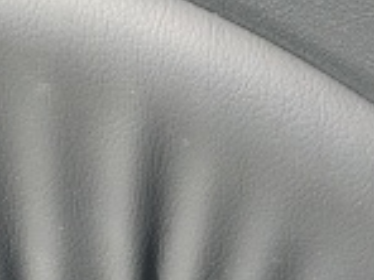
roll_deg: +13.6
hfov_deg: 15.7
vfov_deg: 11.3
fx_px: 1351
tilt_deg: -27.3
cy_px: 429
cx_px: 129
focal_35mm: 125
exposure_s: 1/705
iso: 25
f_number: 2.2
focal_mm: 4.15
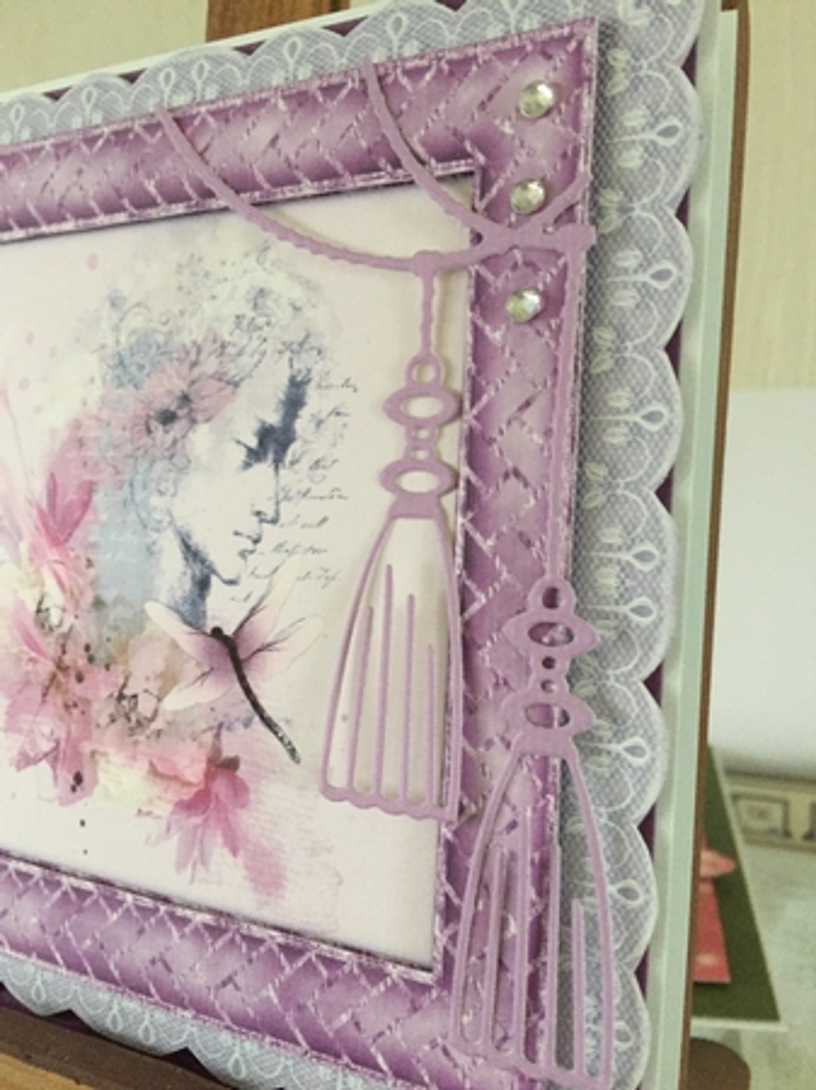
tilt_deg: -12.6
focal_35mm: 29
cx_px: 408
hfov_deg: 48.2
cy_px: 545
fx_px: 912
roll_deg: +2.7
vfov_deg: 61.7
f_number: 2.2
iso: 250
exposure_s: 1/17
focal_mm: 4.15
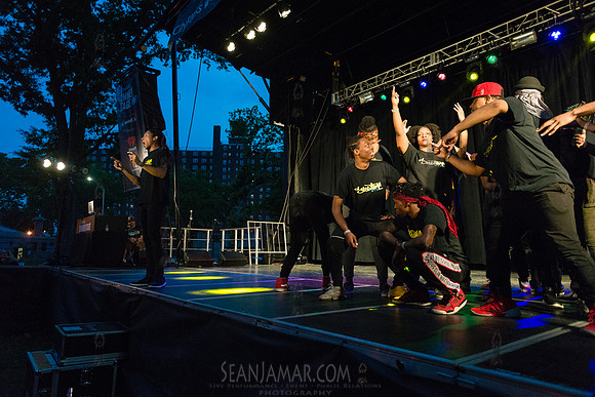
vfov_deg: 53.2
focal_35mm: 24
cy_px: 198
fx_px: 397
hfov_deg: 73.7
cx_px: 298
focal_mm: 24
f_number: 2.8
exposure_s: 1/1250
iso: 4000
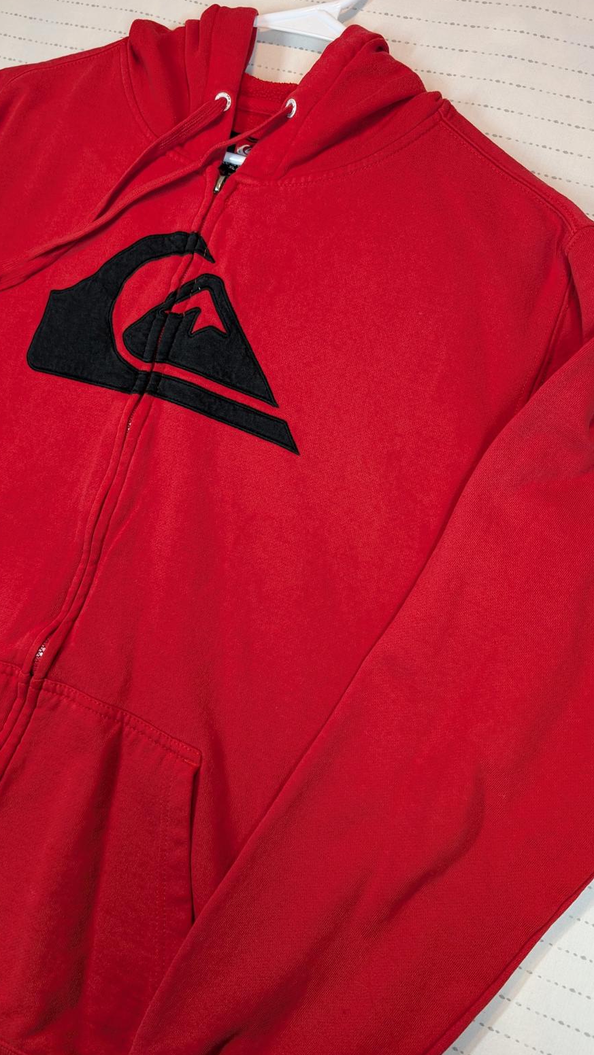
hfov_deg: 42.8
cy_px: 513
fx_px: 756
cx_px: 260
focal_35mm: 27
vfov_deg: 69.8
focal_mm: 6.9
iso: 21
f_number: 1.68
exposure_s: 1/60
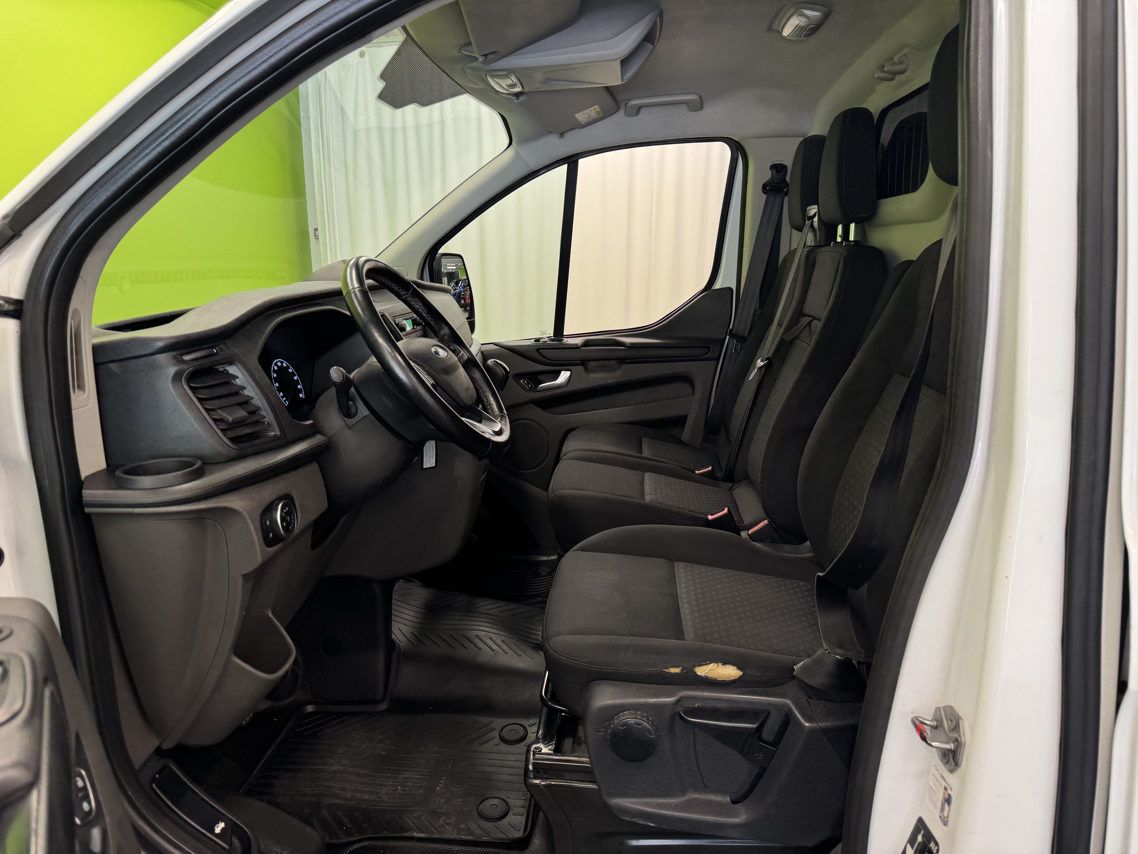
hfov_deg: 71.6
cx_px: 569
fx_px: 789
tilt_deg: -10.5
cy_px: 427
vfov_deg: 56.8
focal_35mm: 24
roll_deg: +0.4
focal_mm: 6.76
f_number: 1.78
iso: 64
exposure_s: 1/100
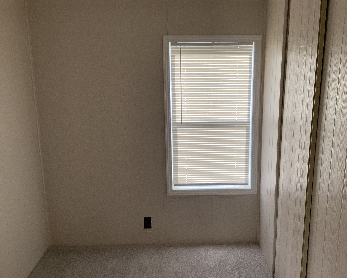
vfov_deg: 44.5
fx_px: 339
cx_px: 189
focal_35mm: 33
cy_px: 141
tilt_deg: -11.7
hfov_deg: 54.1
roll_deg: +0.4
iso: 25
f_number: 2.4
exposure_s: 1/237
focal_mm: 3.3
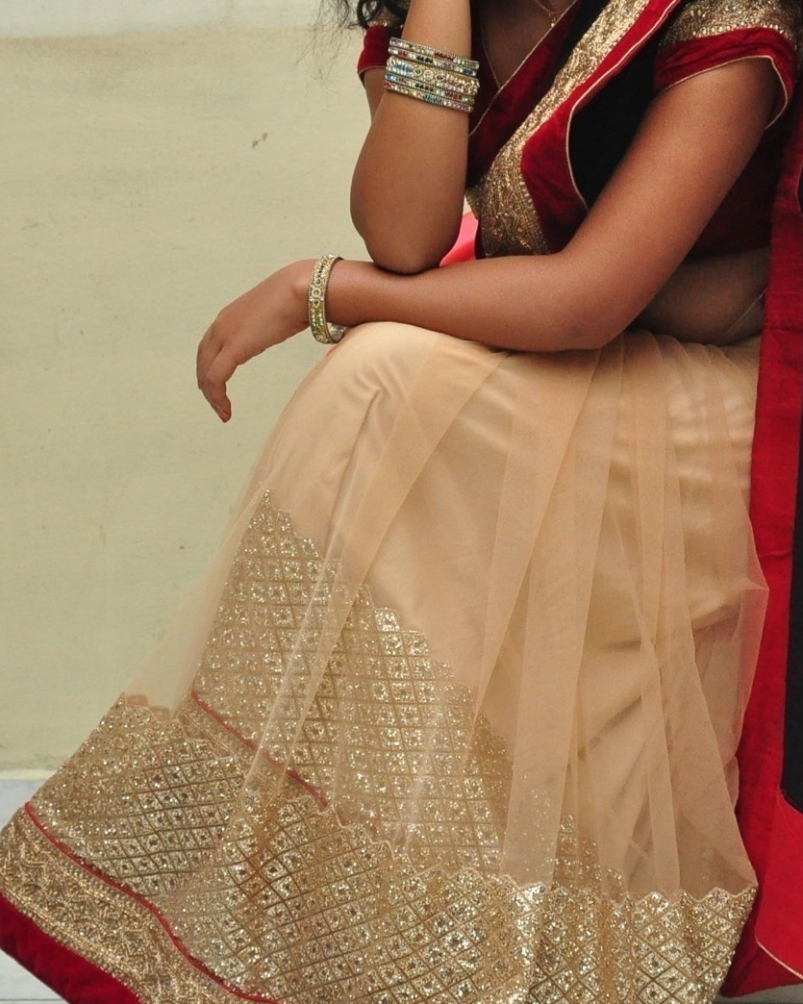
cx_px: 536
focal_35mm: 73
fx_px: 2169
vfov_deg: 26.0
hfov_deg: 20.9
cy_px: 396
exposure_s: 1/125
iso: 1600
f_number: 7.1
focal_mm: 30
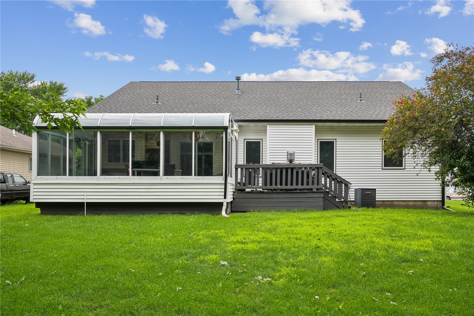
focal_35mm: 28
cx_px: 237
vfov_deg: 46.4
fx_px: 369
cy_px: 158
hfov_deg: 65.5
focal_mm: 28
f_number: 9
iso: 400
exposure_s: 1/500
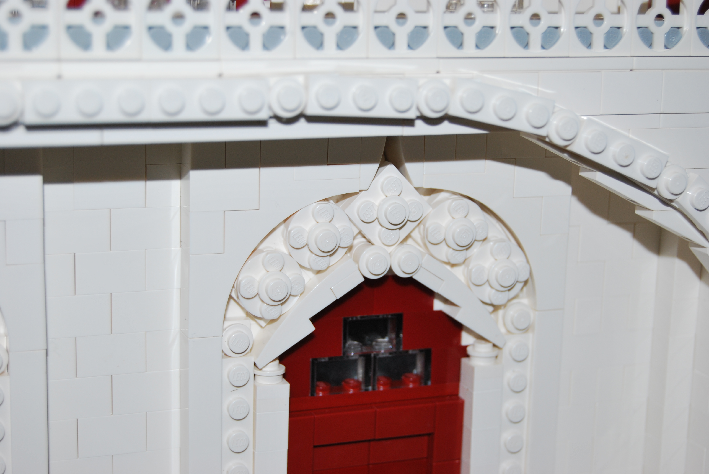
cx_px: 357
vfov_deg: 18.7
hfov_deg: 27.7
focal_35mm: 73
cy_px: 236
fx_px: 1439
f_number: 5.6
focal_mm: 48
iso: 200
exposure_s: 1/60
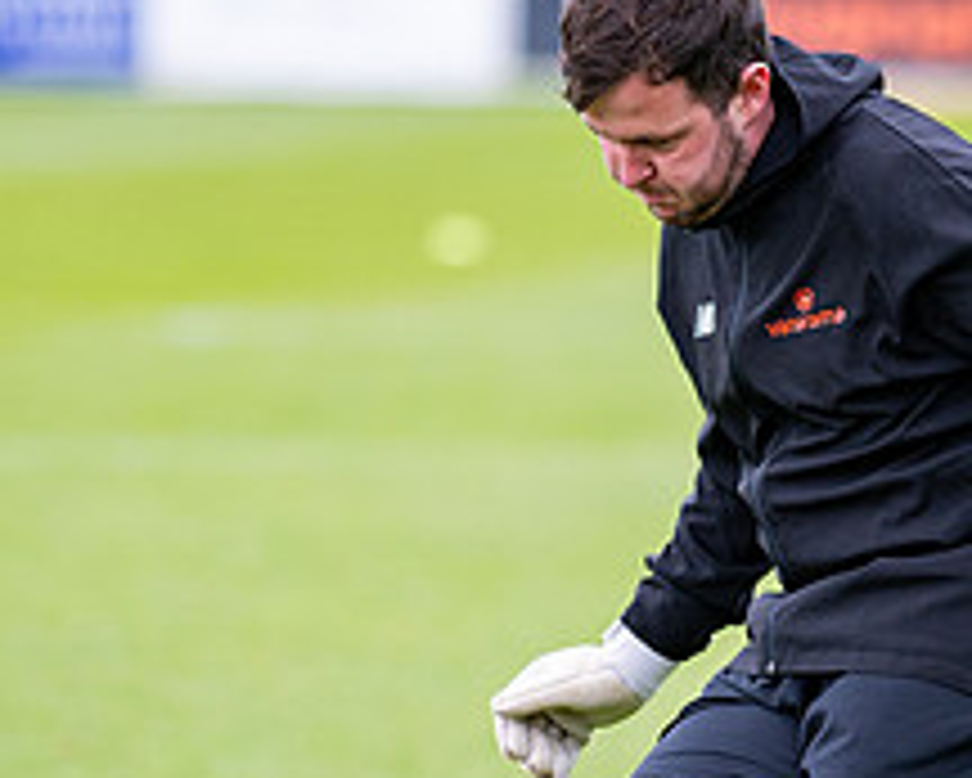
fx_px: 14534
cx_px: 802
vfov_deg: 3.1
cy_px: 641
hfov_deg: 3.8
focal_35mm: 505
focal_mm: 135
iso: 400
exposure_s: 1/2000
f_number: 1.8
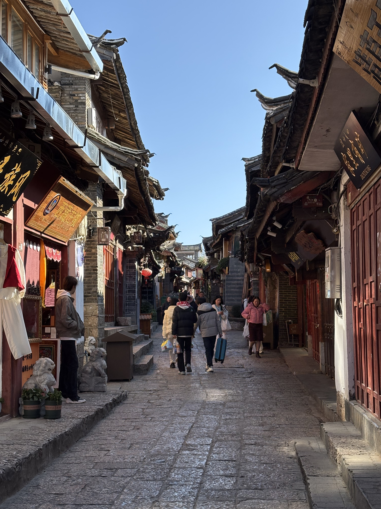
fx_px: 763
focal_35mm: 52
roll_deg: +0.6
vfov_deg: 36.8
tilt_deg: +4.6
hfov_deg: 28.0
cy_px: 254
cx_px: 190
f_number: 1.6
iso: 32
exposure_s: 1/1218
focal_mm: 5.96
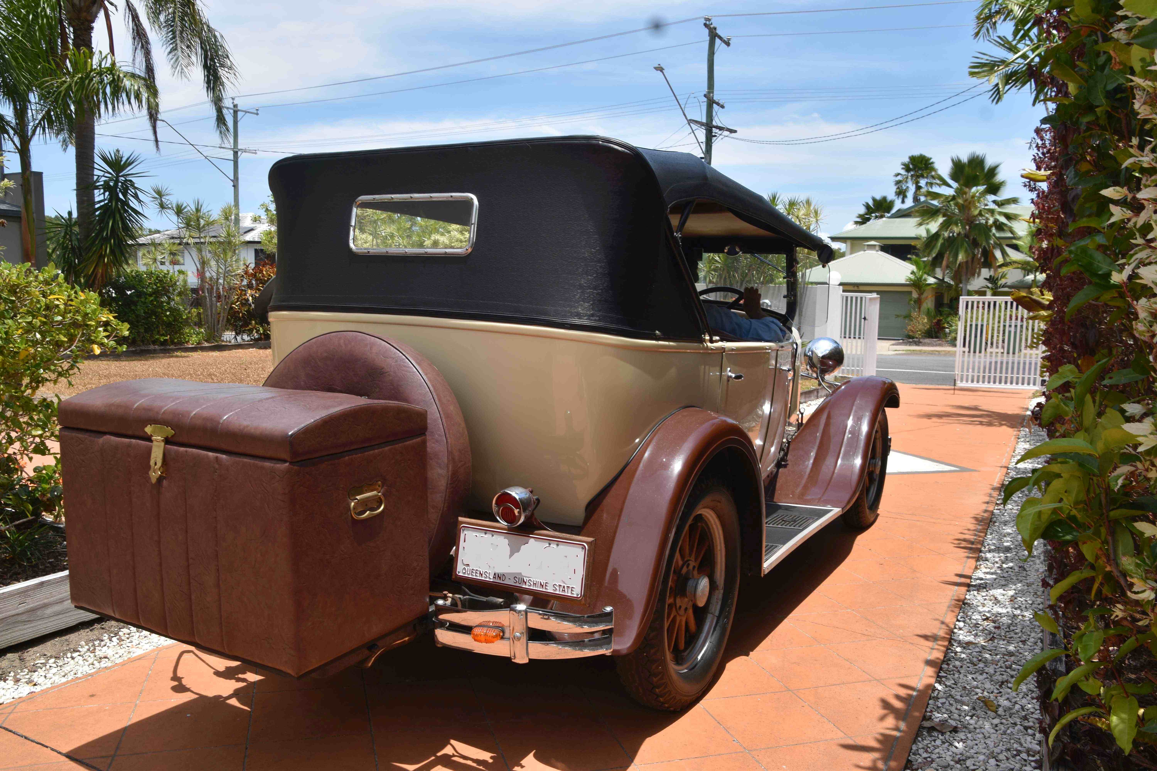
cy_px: 386
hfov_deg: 67.4
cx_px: 578
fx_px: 868
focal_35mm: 27
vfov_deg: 47.9
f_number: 8
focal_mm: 18
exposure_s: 1/200
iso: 100
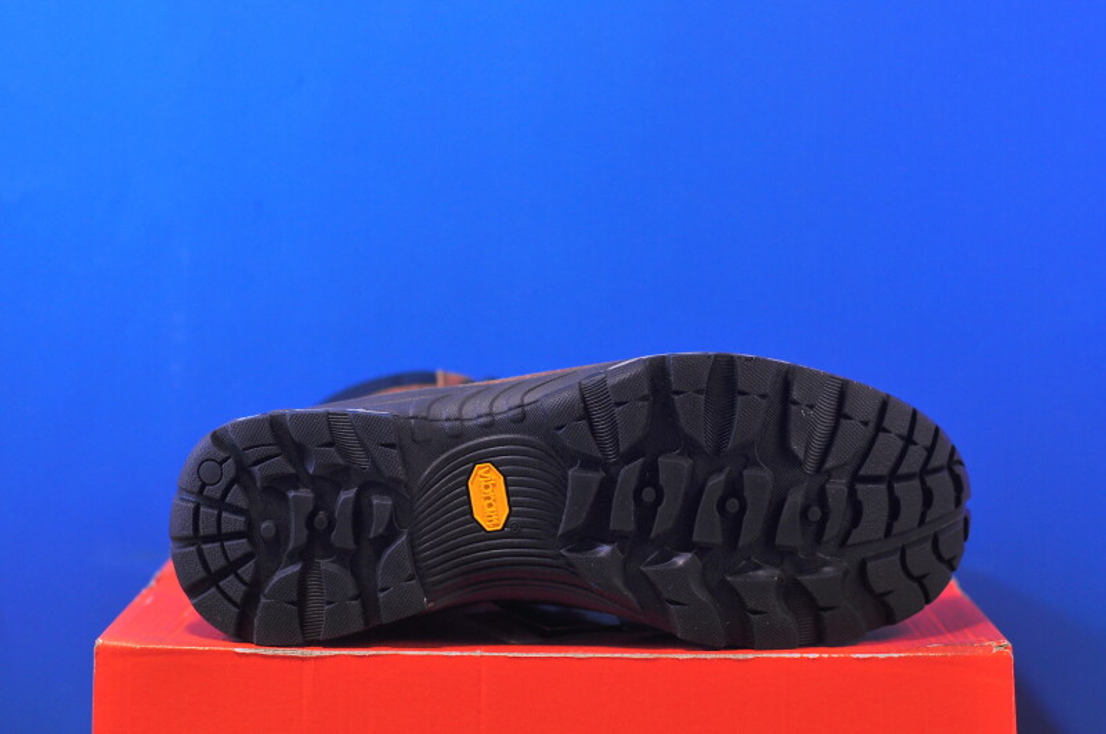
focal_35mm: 75
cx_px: 553
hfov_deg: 27.0
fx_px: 2301
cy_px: 367
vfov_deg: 18.1
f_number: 2.8
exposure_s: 1/320
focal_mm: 50
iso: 250
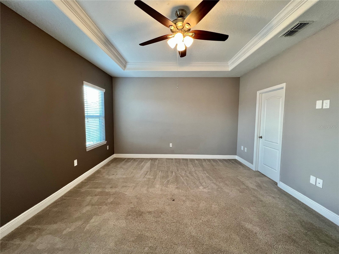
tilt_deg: -3.5
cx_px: 170
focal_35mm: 13
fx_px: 127
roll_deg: +0.2
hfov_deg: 106.2
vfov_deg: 89.9
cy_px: 127
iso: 160
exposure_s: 1/60
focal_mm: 1.57
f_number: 1.8
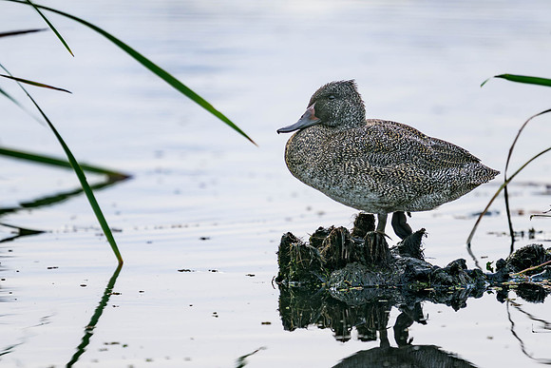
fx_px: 15188
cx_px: 286
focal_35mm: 992
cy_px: 188
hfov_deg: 2.1
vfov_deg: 1.4
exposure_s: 1/640
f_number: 4
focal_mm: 560
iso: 400
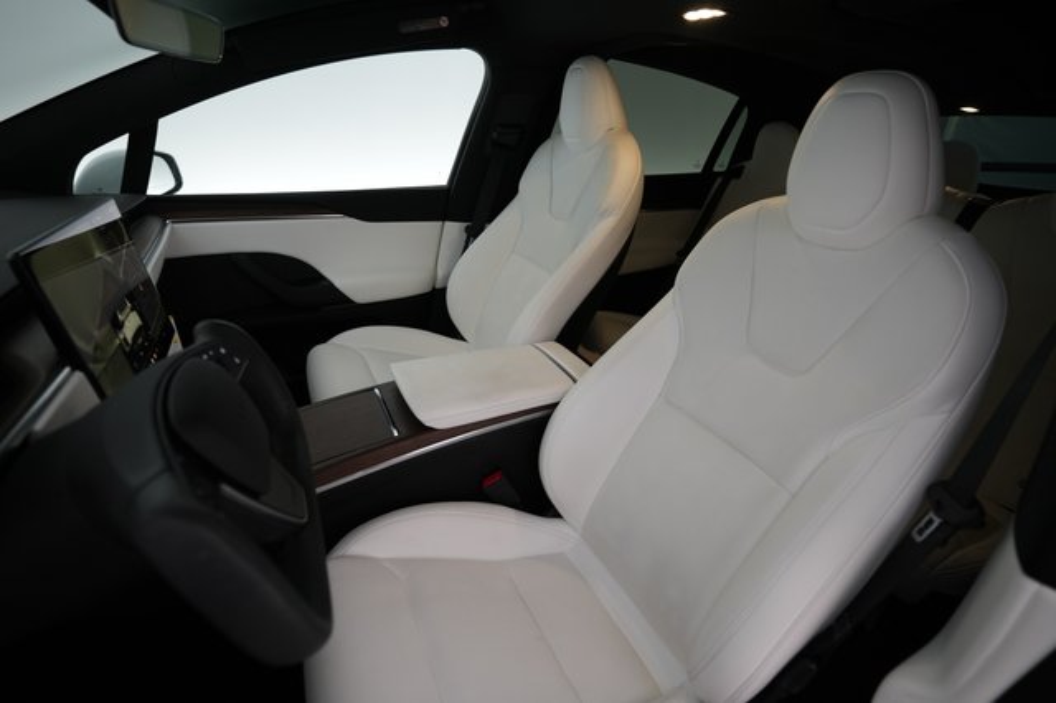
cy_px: 352
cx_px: 528
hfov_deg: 93.3
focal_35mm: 17
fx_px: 498
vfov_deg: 70.4
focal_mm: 17
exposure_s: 1/30
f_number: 2.8
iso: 400
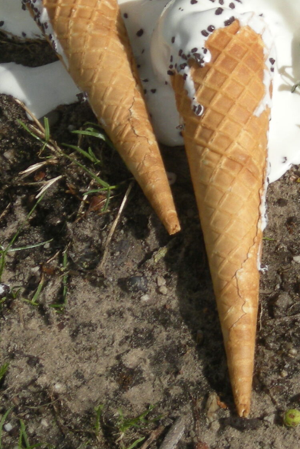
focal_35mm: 223
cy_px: 108
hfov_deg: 6.2
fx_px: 2787
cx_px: 211
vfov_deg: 9.2
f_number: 4.4
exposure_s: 1/376
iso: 64
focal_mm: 15.3
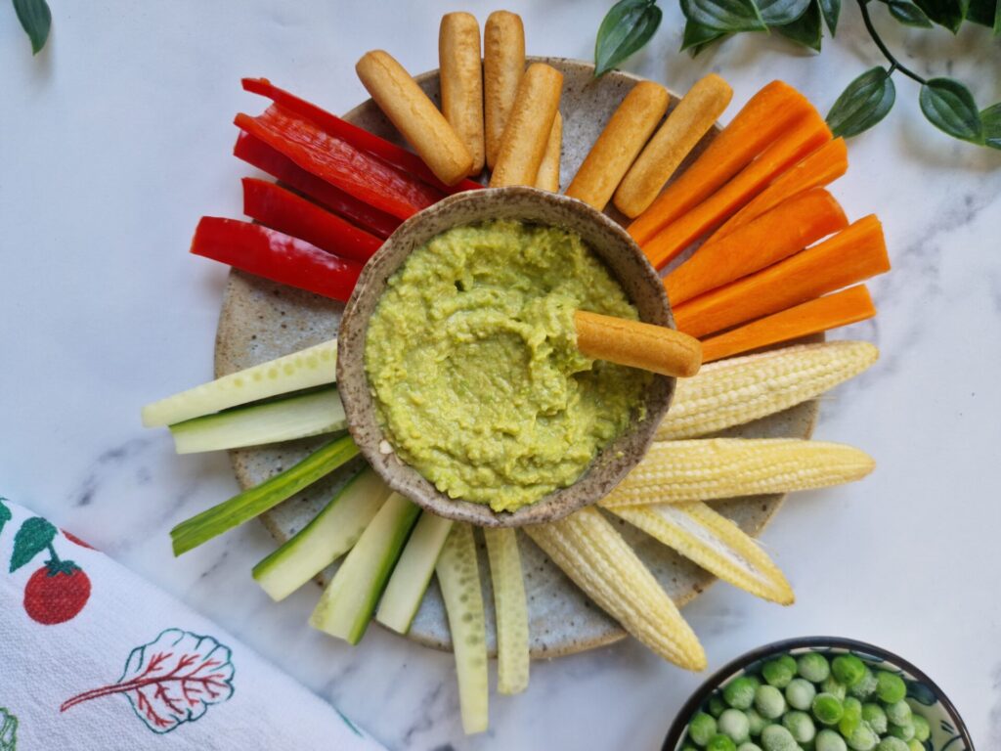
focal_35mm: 23
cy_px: 376
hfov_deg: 73.9
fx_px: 665
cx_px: 500
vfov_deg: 58.9
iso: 50
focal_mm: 5.4
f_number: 1.8
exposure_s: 1/50
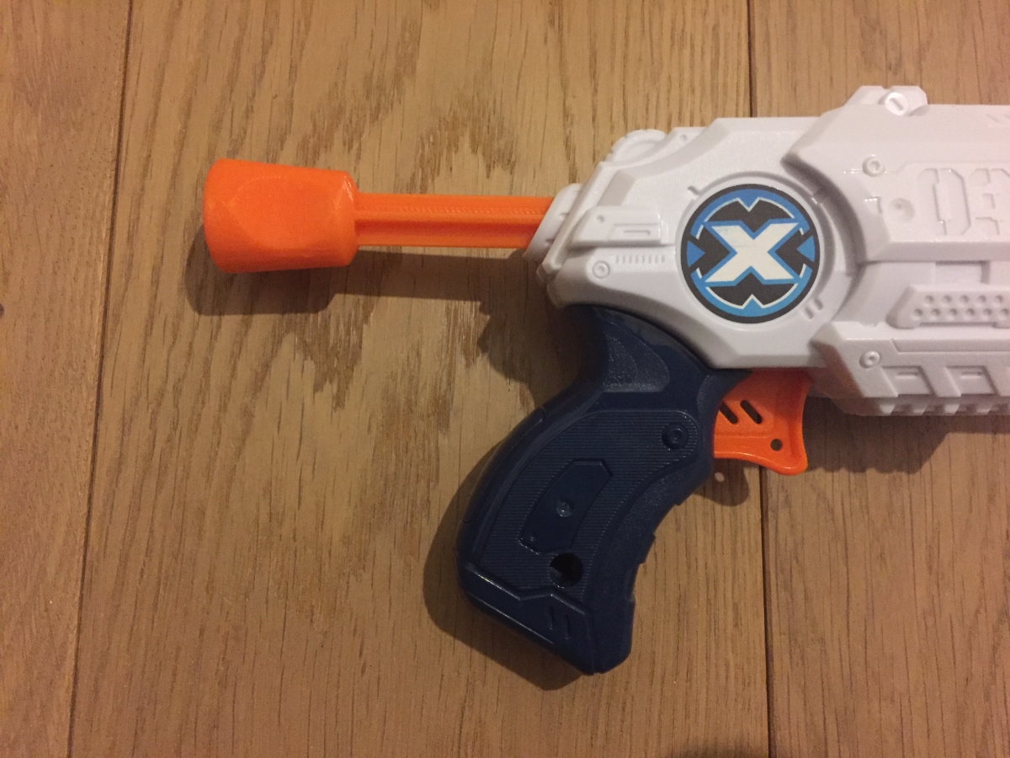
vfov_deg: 48.2
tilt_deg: -80.7
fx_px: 846
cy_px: 379
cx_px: 505
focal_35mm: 29
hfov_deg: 61.7
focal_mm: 4.15
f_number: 2.2
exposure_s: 1/17
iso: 400
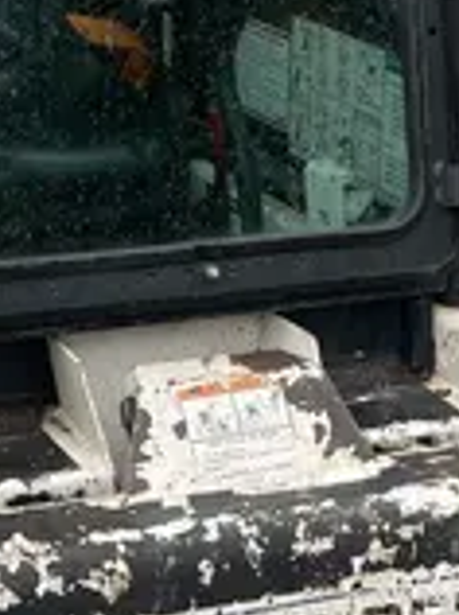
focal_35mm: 121
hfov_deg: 12.2
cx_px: 210
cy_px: 403
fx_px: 2145
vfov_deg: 16.3
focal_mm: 4.2
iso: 50
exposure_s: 1/121
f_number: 1.6
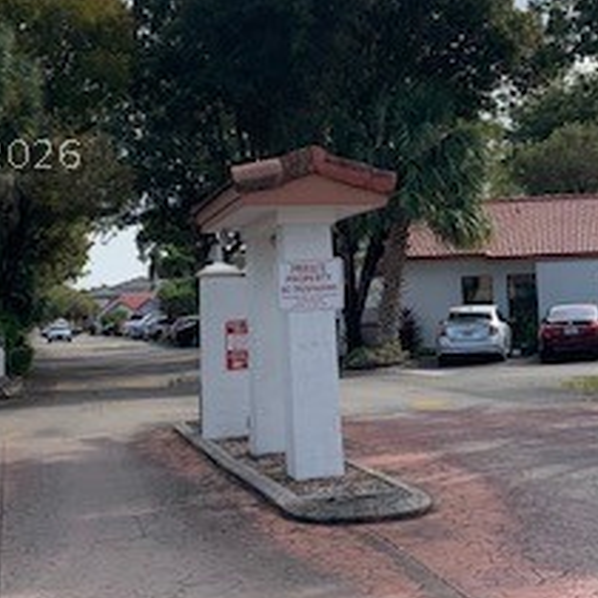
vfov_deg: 24.4
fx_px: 1368
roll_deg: +3.3
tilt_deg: +7.5
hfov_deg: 24.5
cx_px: 424
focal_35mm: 70
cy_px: 154
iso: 25
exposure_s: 1/2994
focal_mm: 4.25
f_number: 1.8
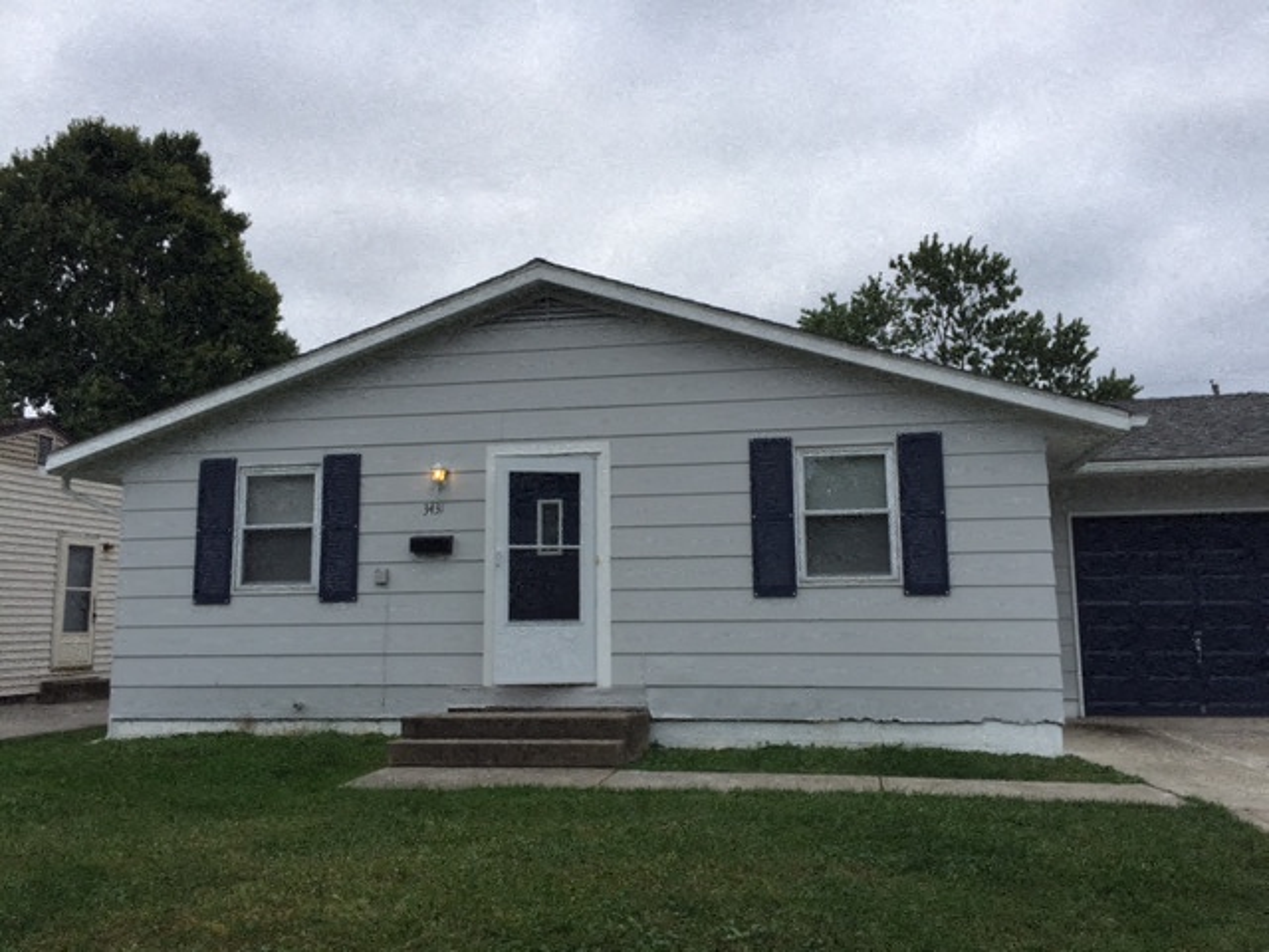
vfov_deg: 48.2
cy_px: 476
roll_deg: -0.9
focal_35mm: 29
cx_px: 634
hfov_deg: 61.7
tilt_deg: +7.8
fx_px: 1063
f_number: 2.2
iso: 32
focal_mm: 4.15
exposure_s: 1/1276
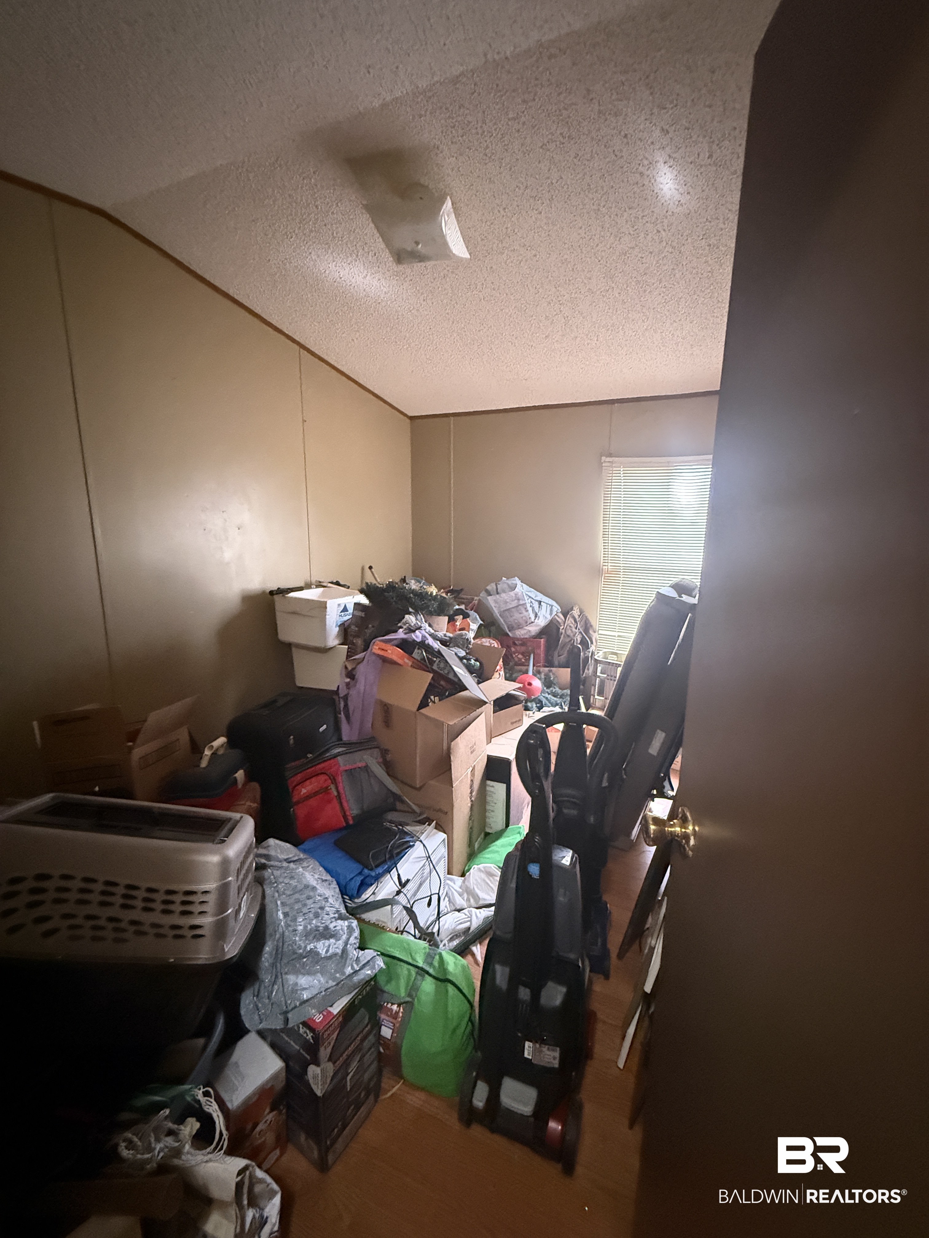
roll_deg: -1.4
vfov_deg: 102.1
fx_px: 501
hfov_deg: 85.7
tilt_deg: -12.3
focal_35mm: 14
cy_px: 619
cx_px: 464
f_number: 2.2
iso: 1250
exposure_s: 1/60
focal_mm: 2.22
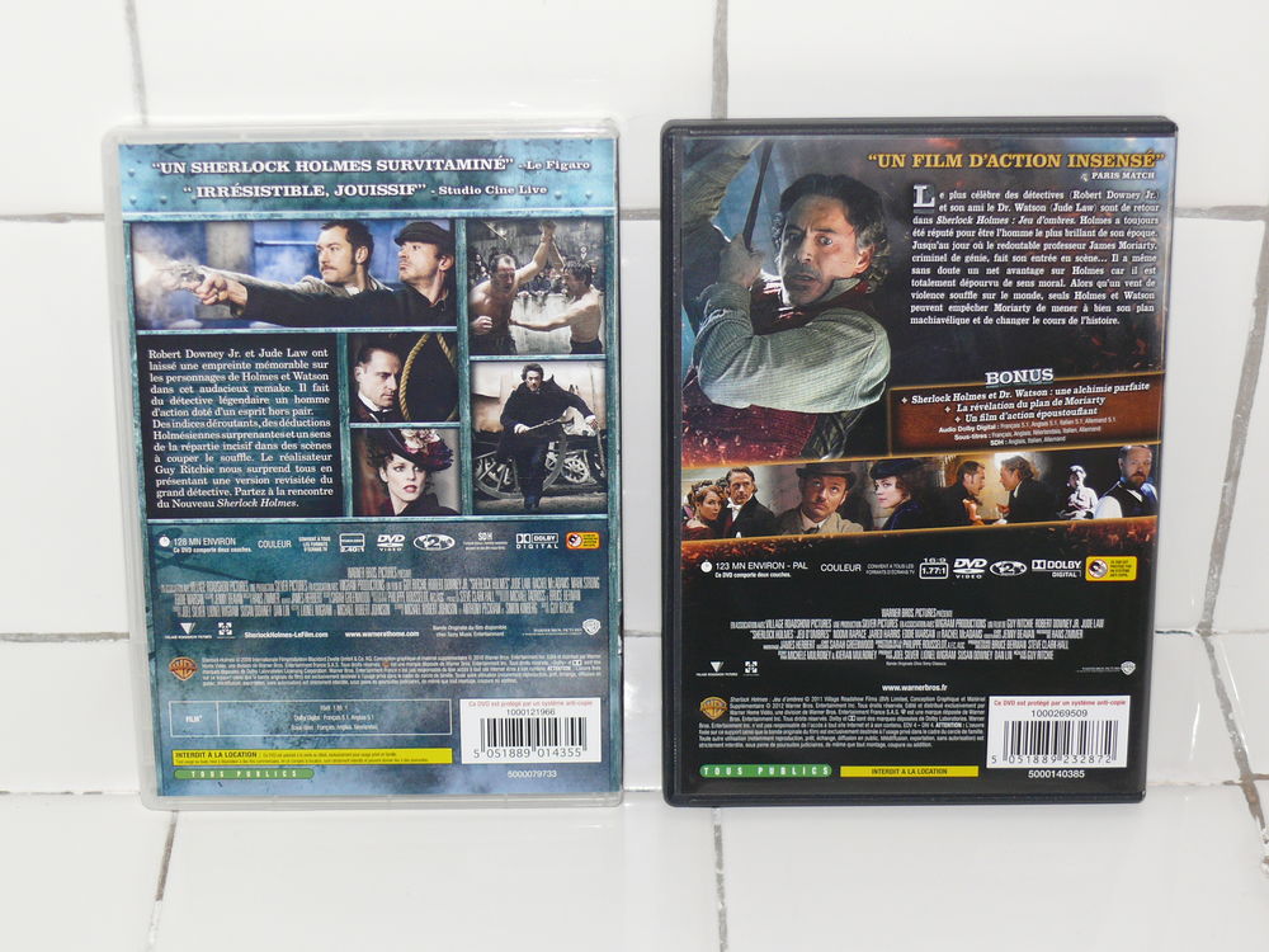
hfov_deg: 27.4
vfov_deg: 20.7
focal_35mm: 71
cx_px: 634
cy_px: 476
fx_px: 2603
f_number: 3.2
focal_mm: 12.1
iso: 100
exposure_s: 1/30
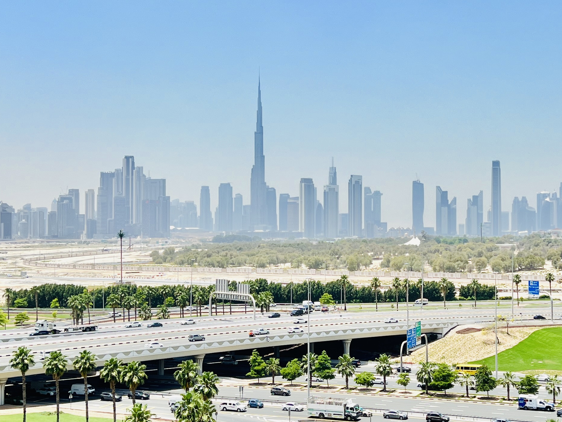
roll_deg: +0.0
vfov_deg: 26.1
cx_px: 347
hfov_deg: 34.2
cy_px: 217
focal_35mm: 56
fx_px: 909
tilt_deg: +0.5
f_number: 1.5
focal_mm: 5.7
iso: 50
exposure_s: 1/3460
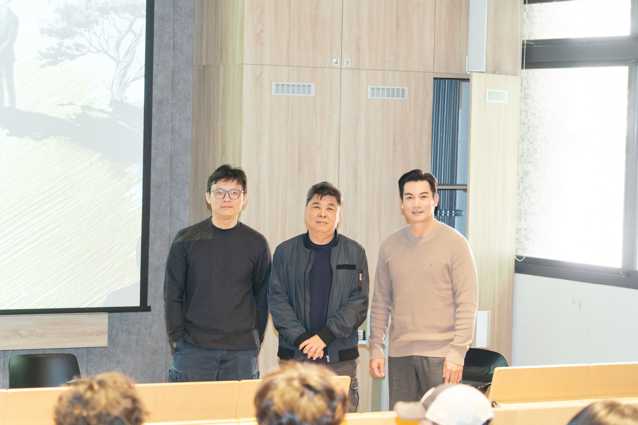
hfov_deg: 19.5
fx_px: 1861
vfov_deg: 13.0
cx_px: 319
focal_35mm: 105
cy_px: 212
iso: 3200
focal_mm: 105
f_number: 4
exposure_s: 1/125
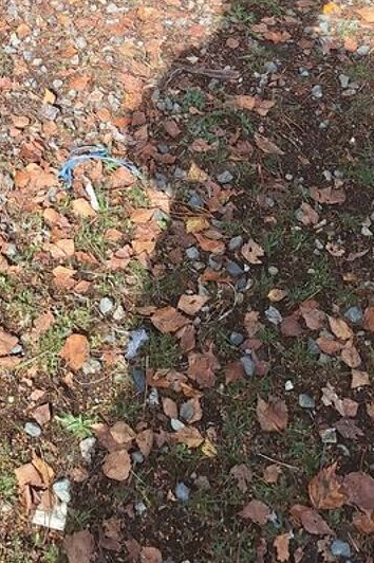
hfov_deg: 22.1
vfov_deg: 29.0
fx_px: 936
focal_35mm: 60
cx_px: 36
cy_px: -111
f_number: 1.8
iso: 25
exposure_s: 1/1821
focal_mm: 5.54
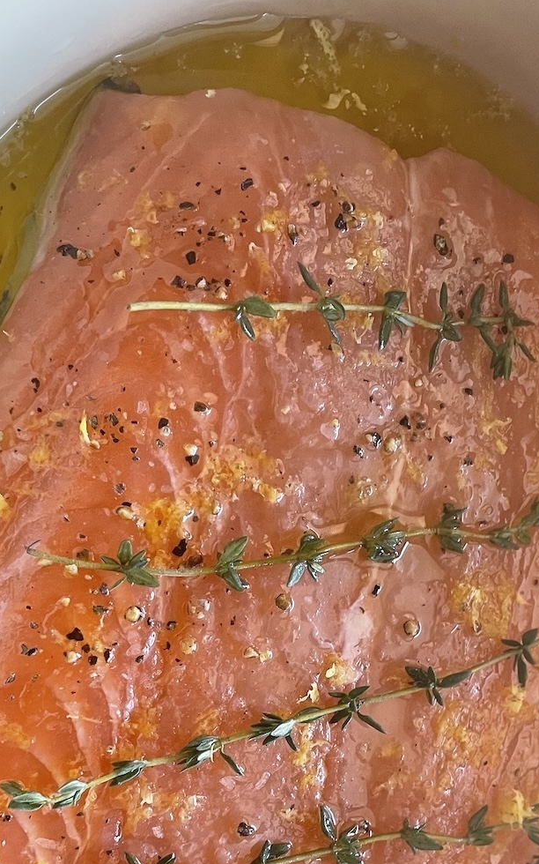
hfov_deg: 28.5
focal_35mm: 45
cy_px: 690
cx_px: 203
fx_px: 1058
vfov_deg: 42.4
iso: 160
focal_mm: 4.2
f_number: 1.6
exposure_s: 1/60
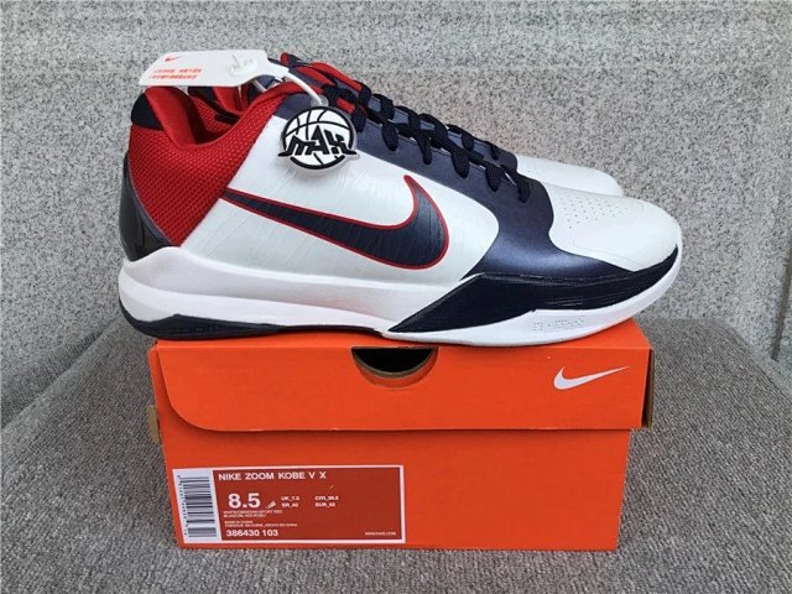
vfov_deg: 45.4
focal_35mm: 31
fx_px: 709
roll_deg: +0.9
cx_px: 396
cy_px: 297
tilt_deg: -19.9
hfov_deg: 58.4
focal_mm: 3.3
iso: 25
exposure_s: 1/673
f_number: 2.4
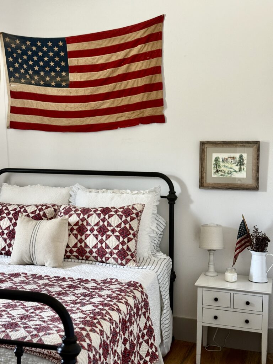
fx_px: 505
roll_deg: -1.1
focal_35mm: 48
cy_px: 182
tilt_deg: -3.3
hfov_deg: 30.3
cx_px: 136
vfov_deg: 39.7
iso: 160
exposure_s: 1/60
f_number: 1.78
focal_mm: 6.76
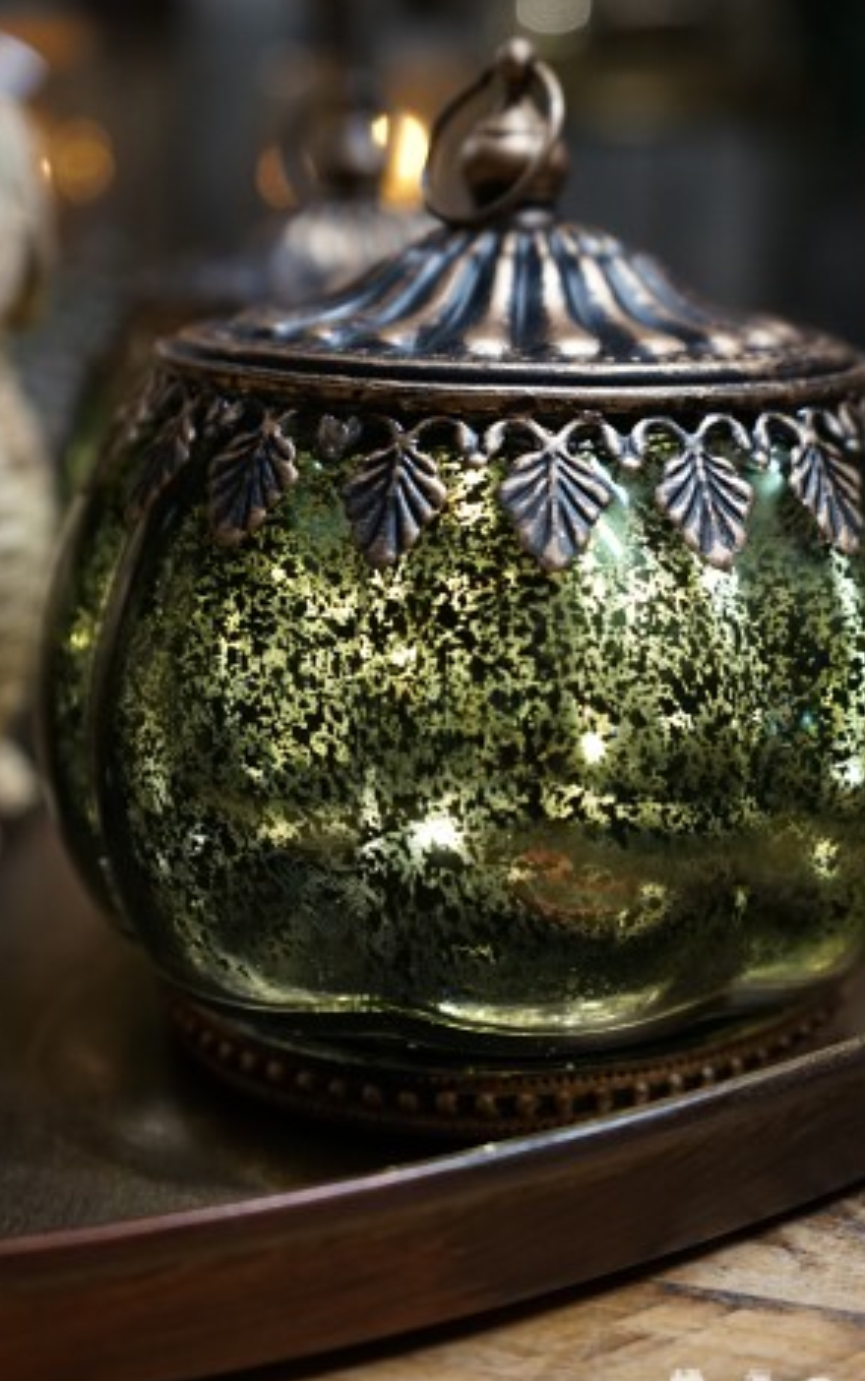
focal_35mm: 47
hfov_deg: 27.4
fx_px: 1771
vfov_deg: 42.6
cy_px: 685
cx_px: 546
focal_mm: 36
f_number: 4
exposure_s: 1/60
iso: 1600
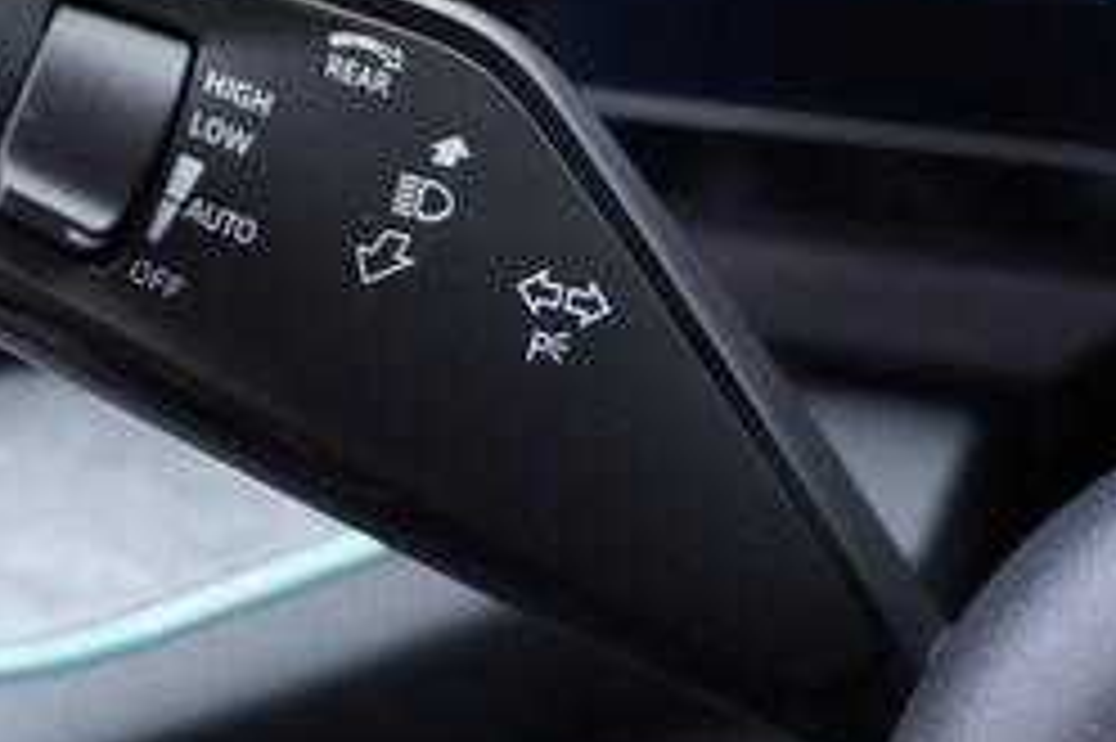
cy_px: 686
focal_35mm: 80
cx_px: 284
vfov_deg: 16.8
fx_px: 2478
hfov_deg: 25.1
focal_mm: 24
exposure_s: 1/40
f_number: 2.8
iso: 400
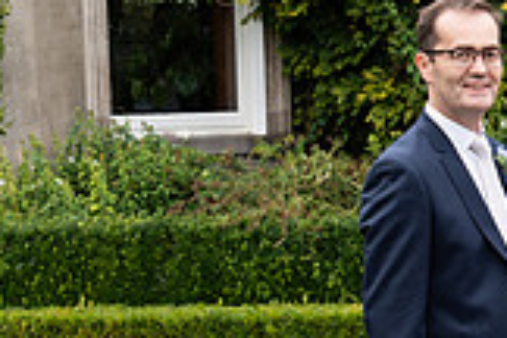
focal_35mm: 204
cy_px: 249
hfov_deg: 9.6
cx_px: 904
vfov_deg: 6.7
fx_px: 2873
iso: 200
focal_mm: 57
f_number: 5.6
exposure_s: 1/200
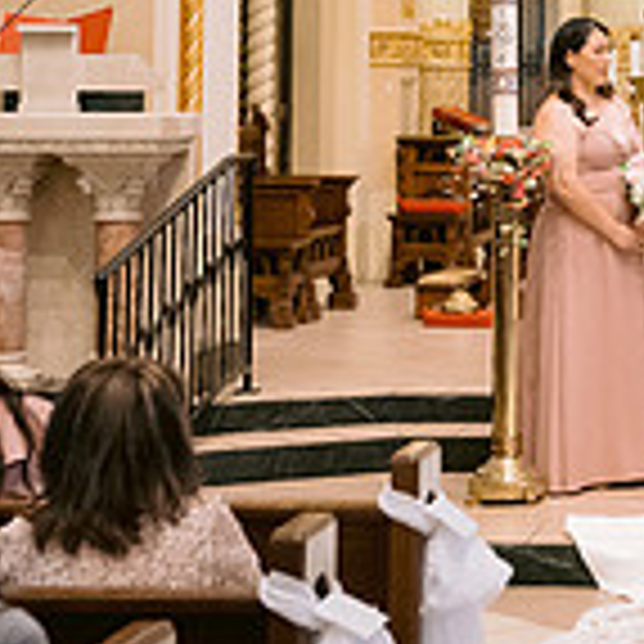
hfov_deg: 13.0
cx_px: 932
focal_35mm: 128
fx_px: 2694
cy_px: -80
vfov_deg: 13.3
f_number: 4
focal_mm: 35
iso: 1600
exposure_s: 1/100
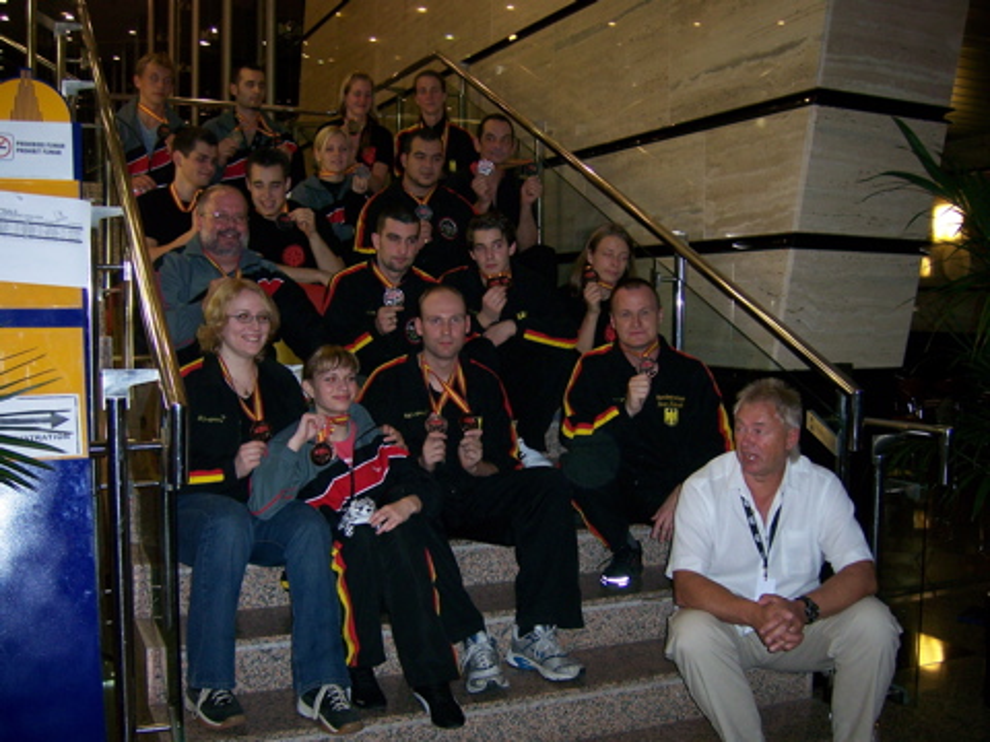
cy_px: 371
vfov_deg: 39.7
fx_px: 1030
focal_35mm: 36
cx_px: 495
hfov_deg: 51.4
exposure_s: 1/60
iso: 125
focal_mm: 6
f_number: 2.8
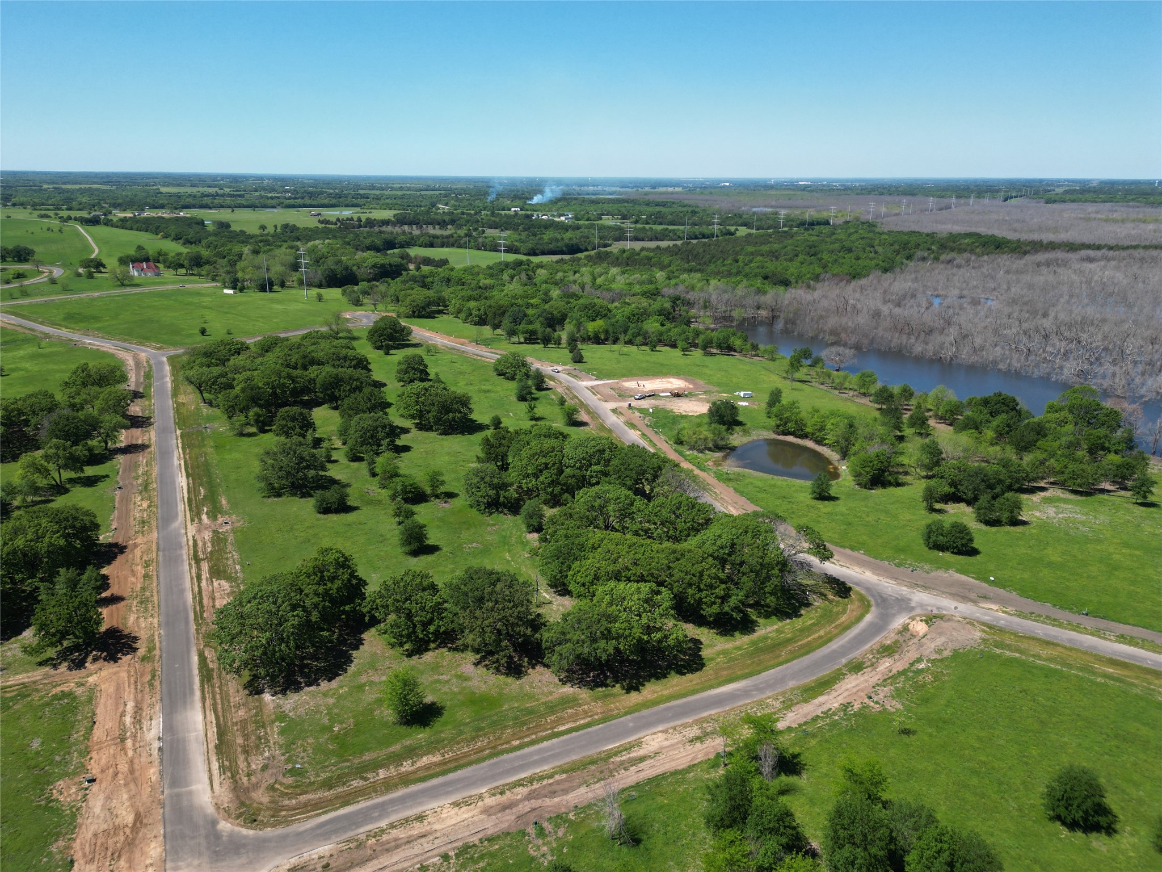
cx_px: 581
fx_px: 806
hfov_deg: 71.6
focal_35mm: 24
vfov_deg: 56.8
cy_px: 436
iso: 100
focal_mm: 6.72
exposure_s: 1/2500
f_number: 1.7
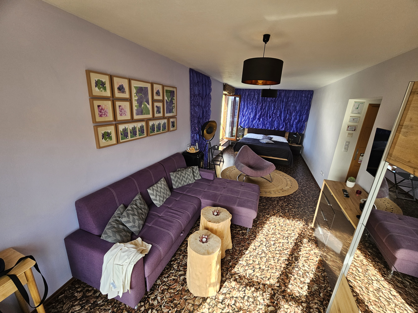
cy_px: 156
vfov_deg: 89.9
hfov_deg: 106.2
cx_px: 209
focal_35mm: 13
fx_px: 157
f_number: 2.2
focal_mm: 2.2
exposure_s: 1/100
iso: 80
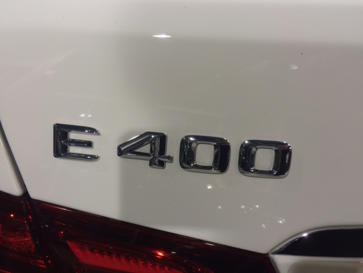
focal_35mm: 29
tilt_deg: -39.5
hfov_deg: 61.7
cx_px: 182
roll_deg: -3.0
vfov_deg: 48.2
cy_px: 136
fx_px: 304
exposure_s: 1/30
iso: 64
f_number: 2.2
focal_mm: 4.15
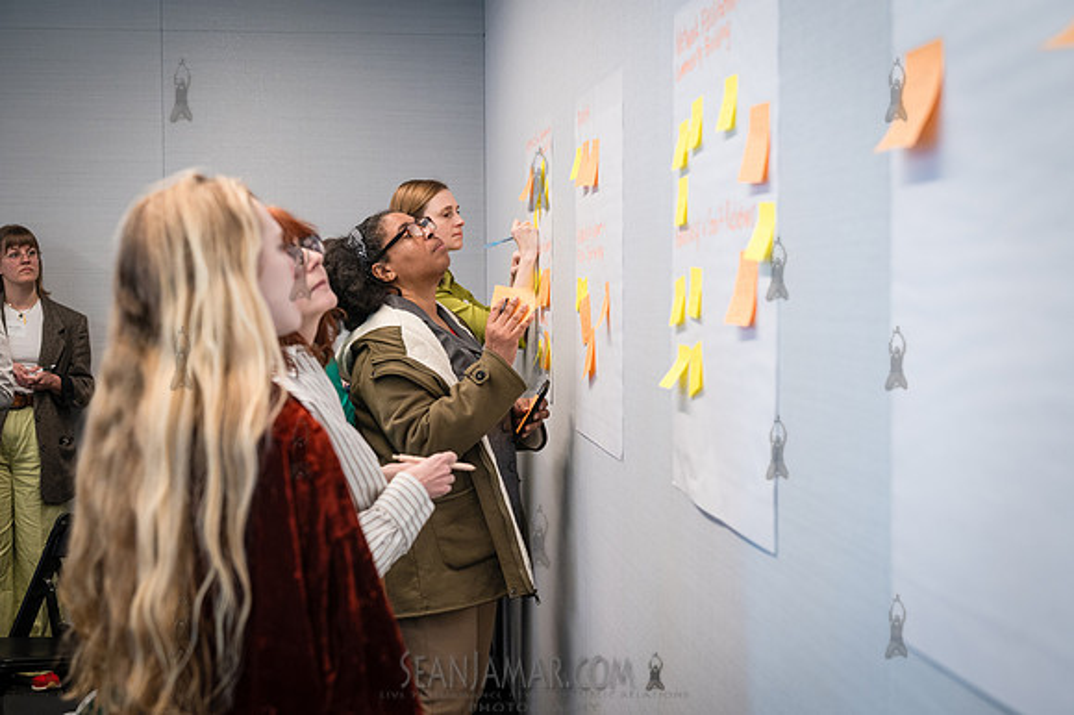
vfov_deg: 27.0
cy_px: 358
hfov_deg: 39.6
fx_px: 1491
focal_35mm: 50
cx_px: 537
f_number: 4
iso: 2000
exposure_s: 1/160
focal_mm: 49
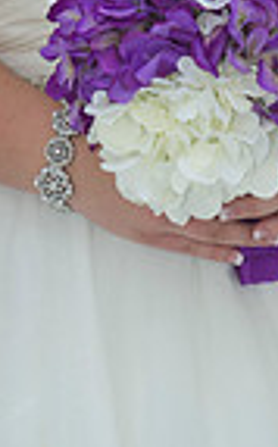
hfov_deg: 5.8
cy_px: -178
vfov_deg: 9.1
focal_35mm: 225
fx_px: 2736
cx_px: 108
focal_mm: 70
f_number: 5.6
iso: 320
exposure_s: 1/100
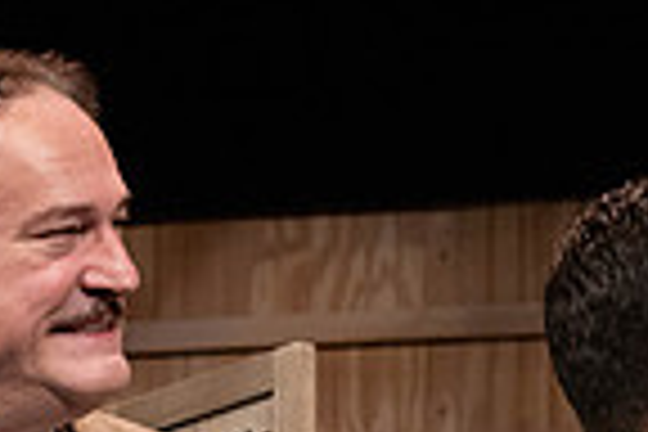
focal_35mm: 342
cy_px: 524
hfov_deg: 6.0
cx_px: 662
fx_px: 6156
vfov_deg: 4.0
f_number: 5.6
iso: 4000
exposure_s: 1/320
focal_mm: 85
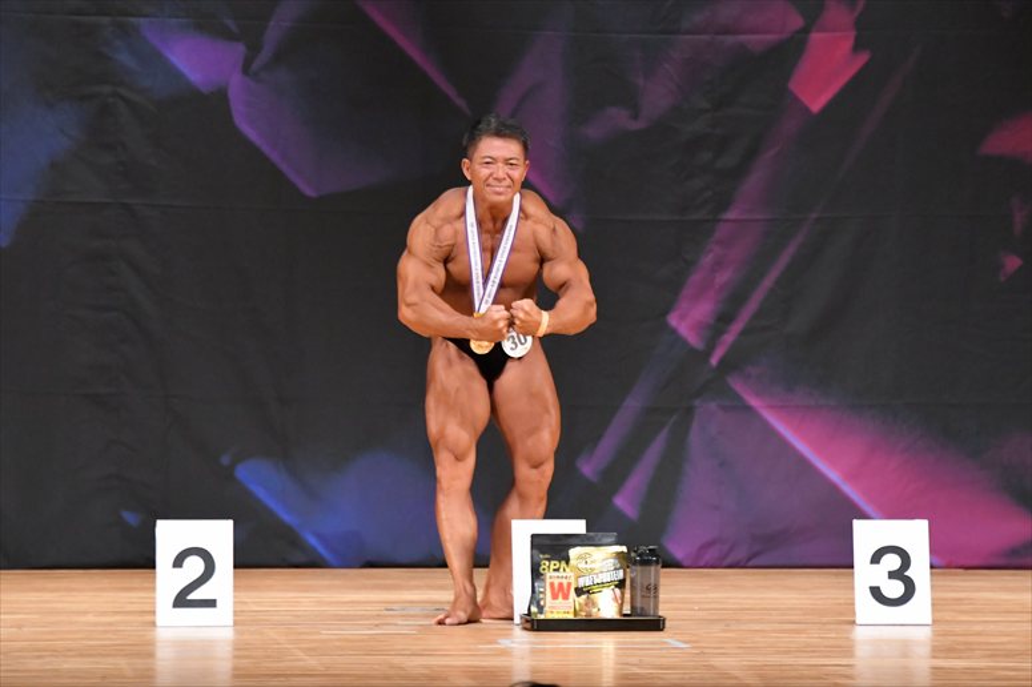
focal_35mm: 285
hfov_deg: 7.2
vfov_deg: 4.8
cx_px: 516
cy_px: 344
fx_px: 8166
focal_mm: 190
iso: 6400
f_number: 5.6
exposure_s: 1/400
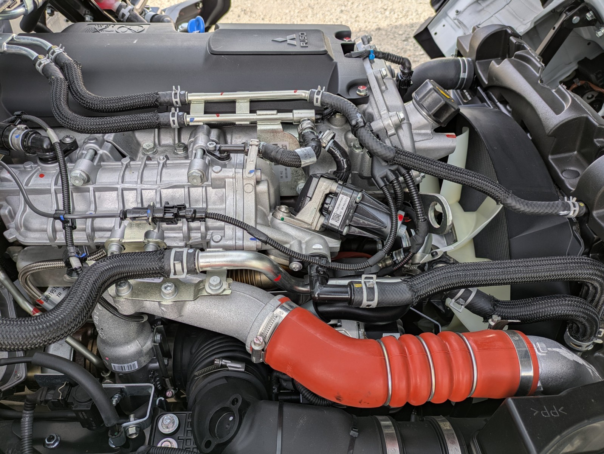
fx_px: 436
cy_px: 227
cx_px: 302
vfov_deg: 54.9
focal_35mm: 25
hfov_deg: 69.4
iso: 41
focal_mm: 5.43
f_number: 1.89
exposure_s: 1/555
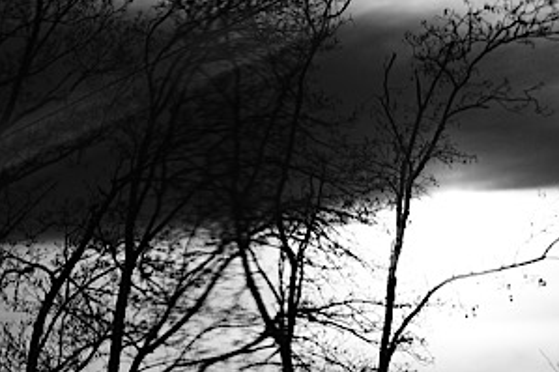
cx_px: 118
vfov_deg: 6.8
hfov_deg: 10.2
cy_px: -60
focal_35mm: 201
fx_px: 3119
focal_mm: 50
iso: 100
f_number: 1.8
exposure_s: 1/8000
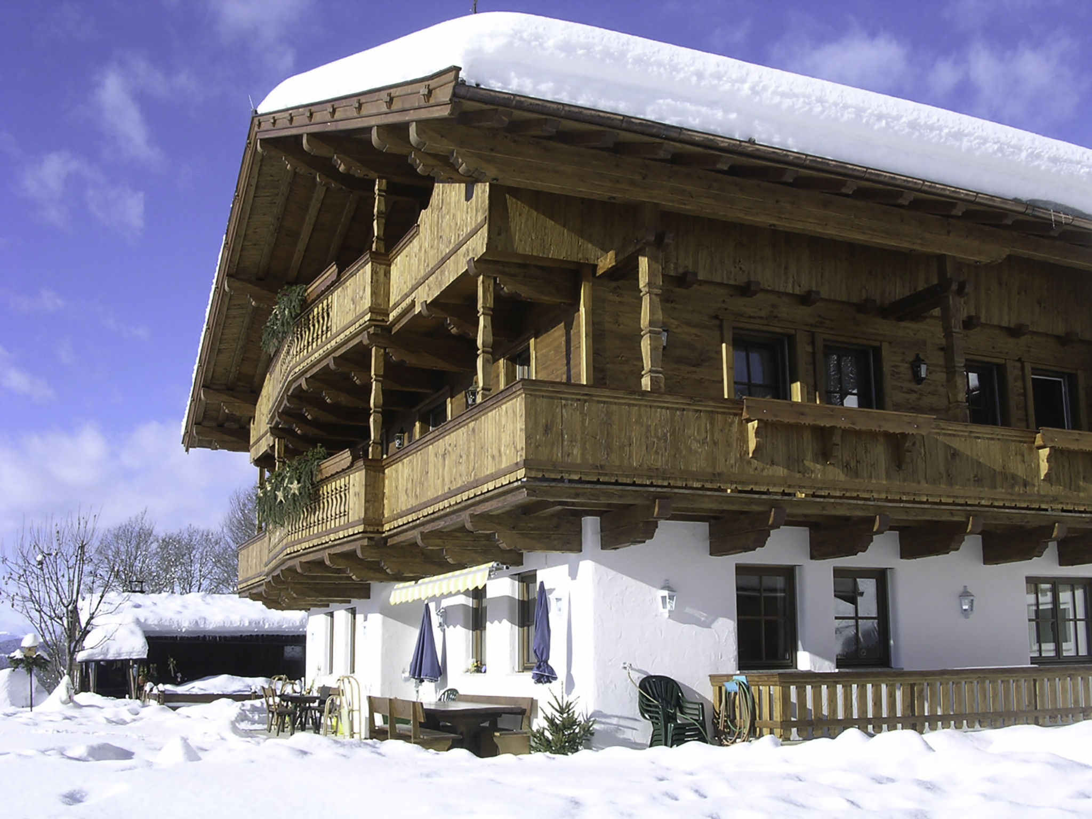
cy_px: 410
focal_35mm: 38
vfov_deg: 37.7
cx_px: 546
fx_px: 1199
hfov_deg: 49.0
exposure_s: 1/270
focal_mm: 5.8
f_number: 5.6
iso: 100
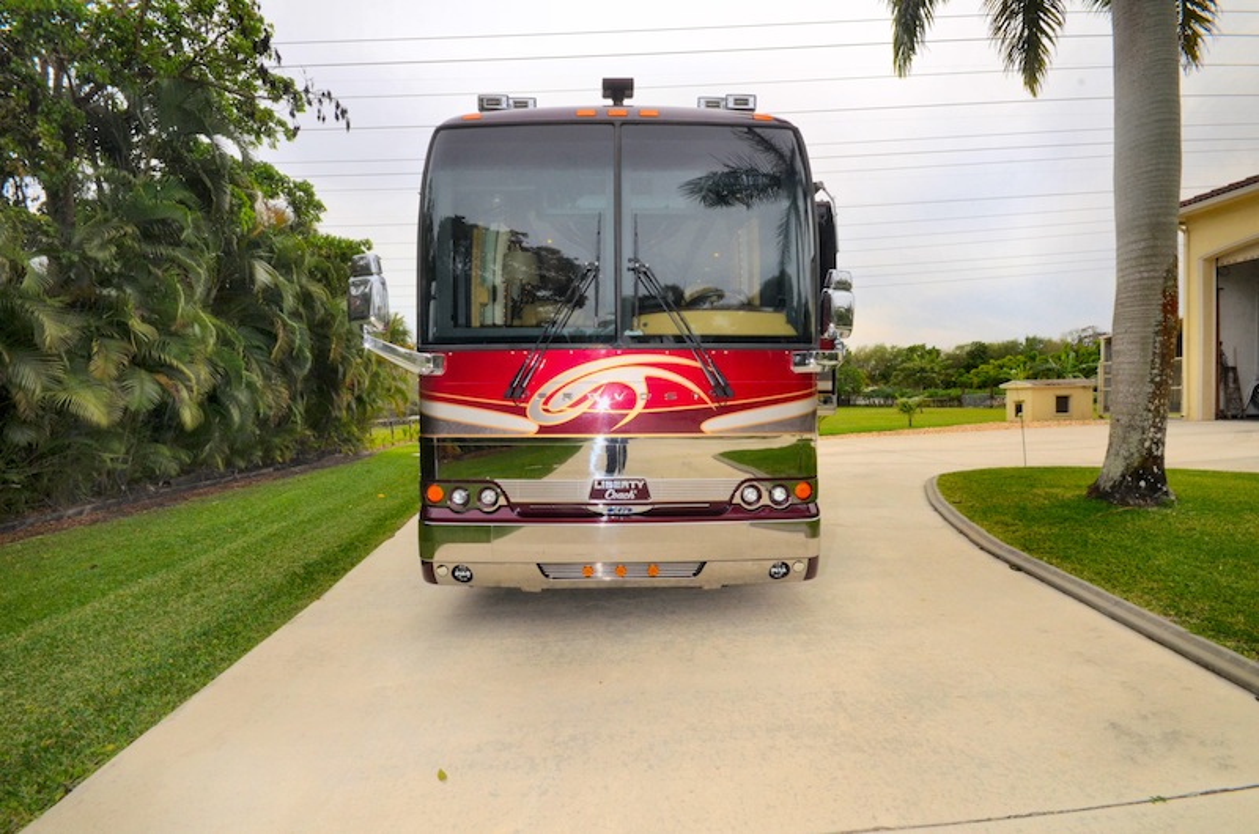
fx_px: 524
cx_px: 630
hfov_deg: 100.5
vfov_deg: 77.1
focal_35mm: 15
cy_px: 417
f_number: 16
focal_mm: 10
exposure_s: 1/250
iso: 400
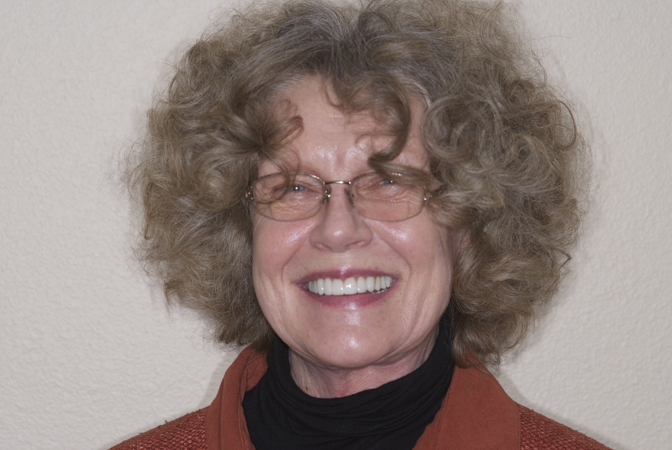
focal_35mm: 158
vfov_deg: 8.7
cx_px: 336
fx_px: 2944
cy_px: 225
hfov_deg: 13.0
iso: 100
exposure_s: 1/200
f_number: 4.5
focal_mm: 105
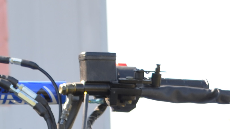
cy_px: 353
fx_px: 1196
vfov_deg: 5.9
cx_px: 25
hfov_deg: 10.9
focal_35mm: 196
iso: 100
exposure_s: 1/125
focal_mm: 26
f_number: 4.2
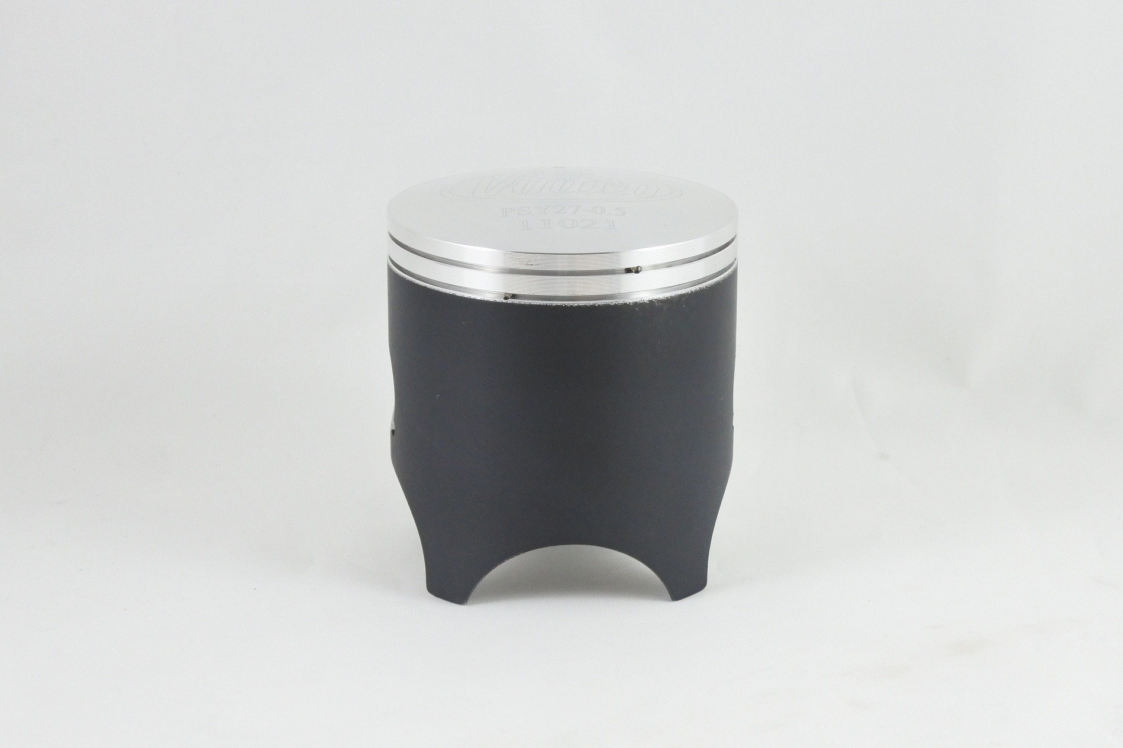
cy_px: 374
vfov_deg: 22.6
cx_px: 562
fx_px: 1871
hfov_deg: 33.4
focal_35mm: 60
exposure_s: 1/125
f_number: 4.8
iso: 800
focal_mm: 22.3
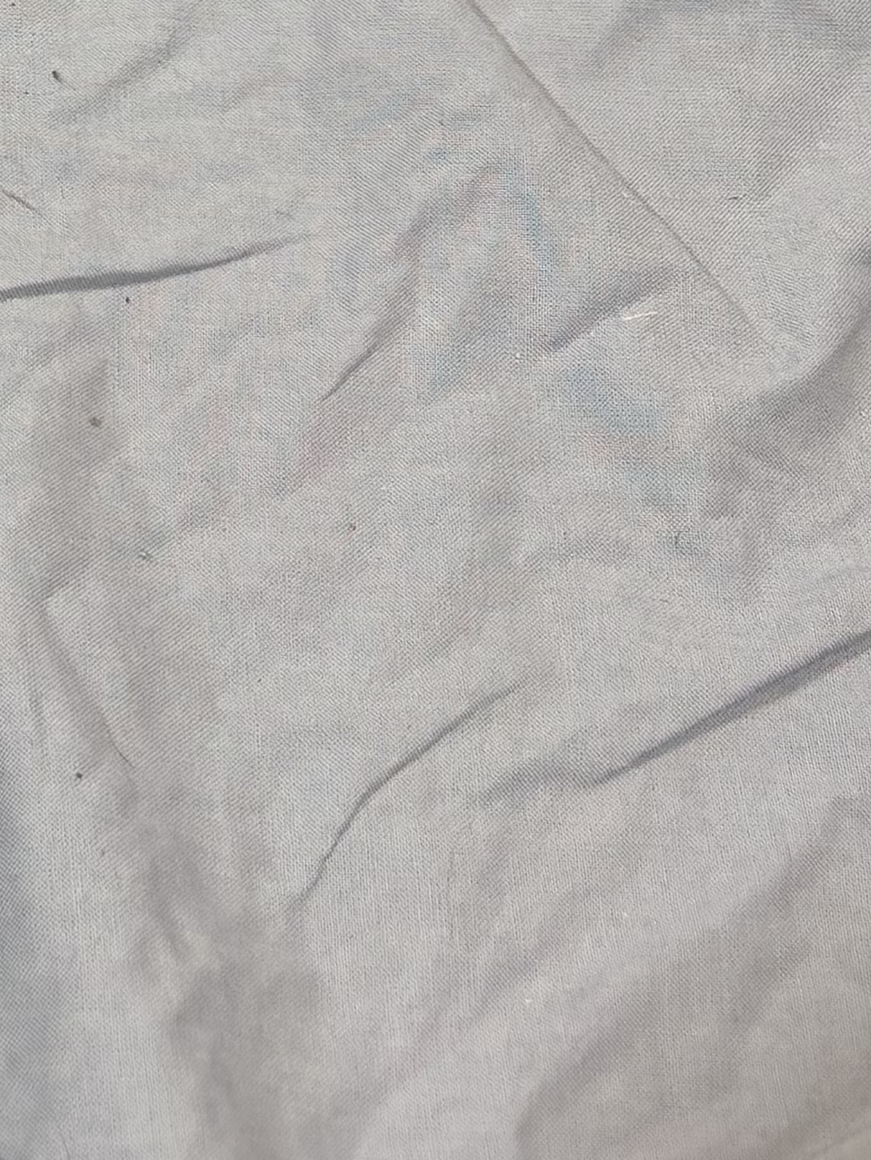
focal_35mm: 115
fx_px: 3856
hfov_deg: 11.8
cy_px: -900
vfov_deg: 15.0
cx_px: -759
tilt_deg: -48.1
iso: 80
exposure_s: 1/100
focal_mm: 5.96
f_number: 1.6
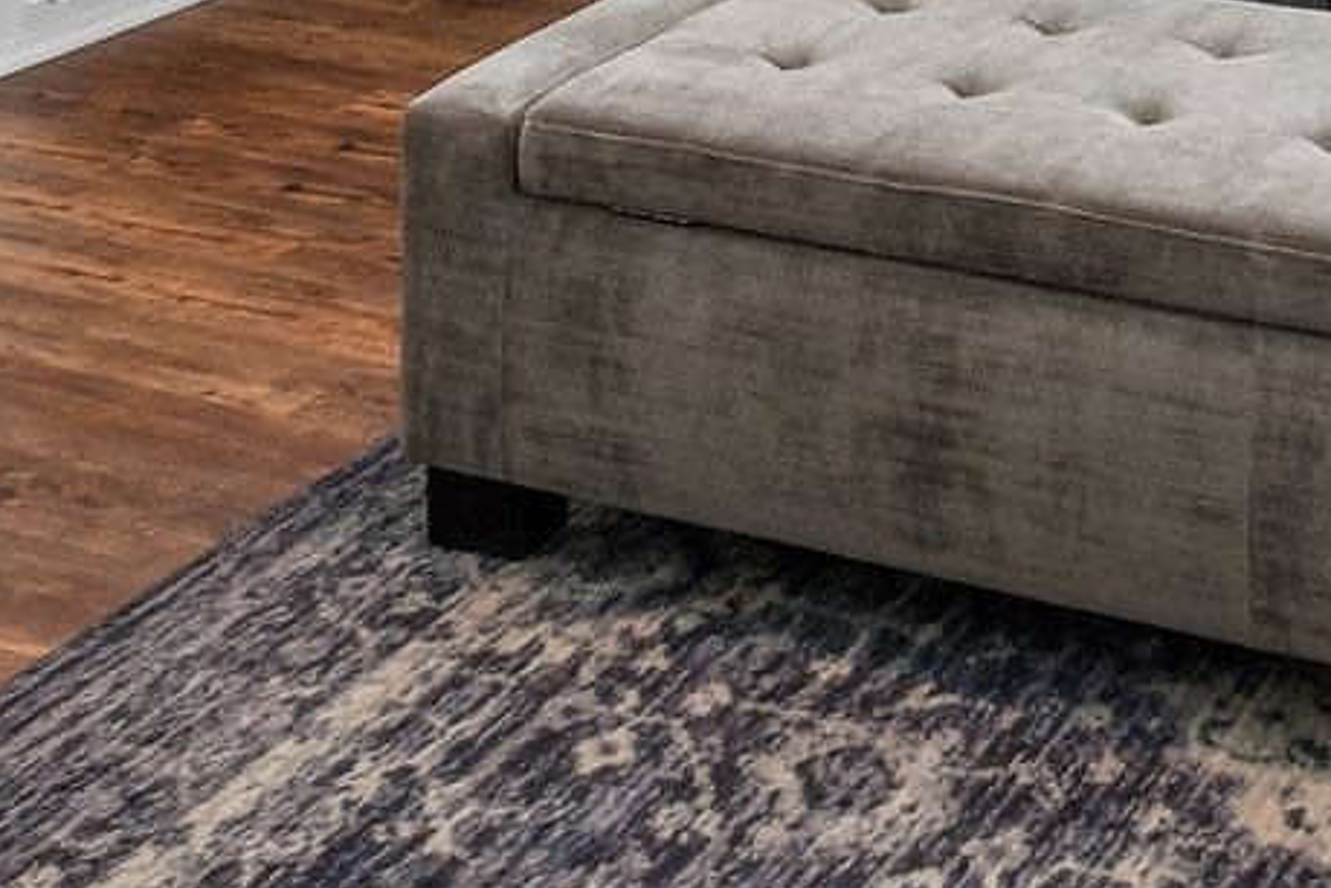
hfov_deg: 28.1
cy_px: -971
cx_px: 1360
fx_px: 2477
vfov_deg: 15.5
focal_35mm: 67
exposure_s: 1/8
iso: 400
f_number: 8
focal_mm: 10
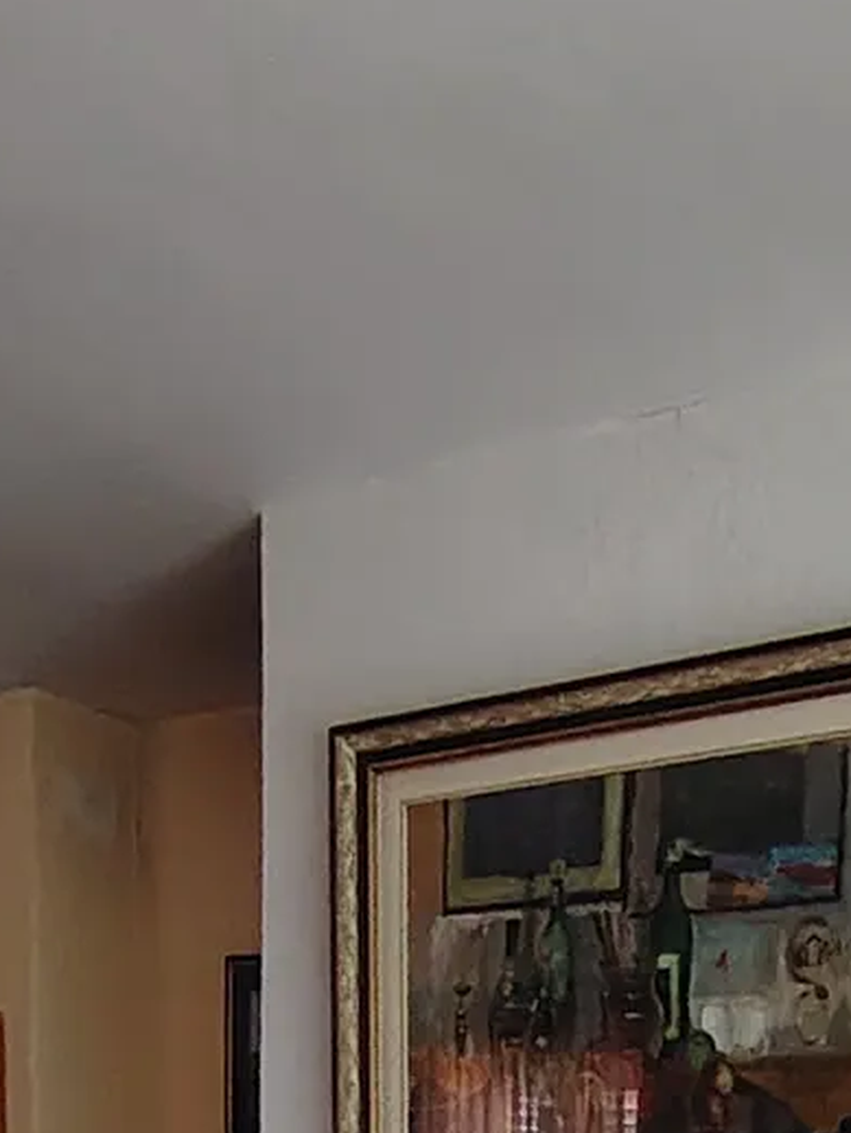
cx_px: 785
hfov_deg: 22.7
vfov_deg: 24.1
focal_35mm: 63
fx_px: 2063
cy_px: 1700
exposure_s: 1/50
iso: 259
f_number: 2.2
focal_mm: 1.42
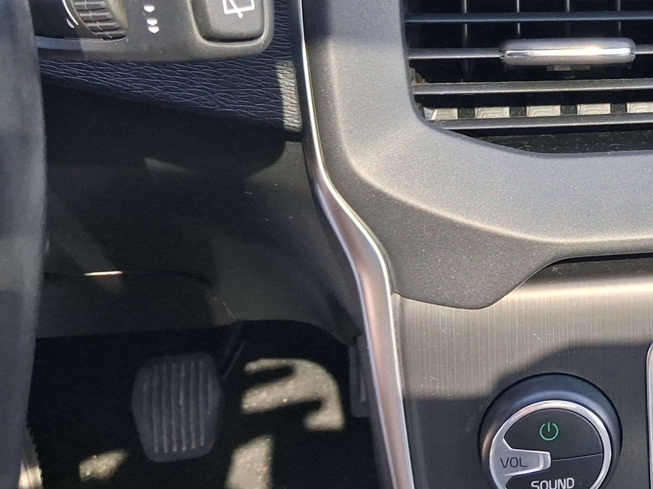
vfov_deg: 19.6
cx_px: 856
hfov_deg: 23.2
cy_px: 61
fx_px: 1396
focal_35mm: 74
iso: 80
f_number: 1.8
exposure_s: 1/100
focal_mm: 4
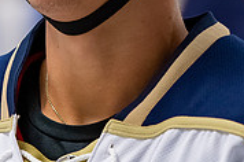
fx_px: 5304
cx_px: 166
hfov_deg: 2.6
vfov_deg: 1.7
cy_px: -82
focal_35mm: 784
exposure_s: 1/800
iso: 2000
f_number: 3.2
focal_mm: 160
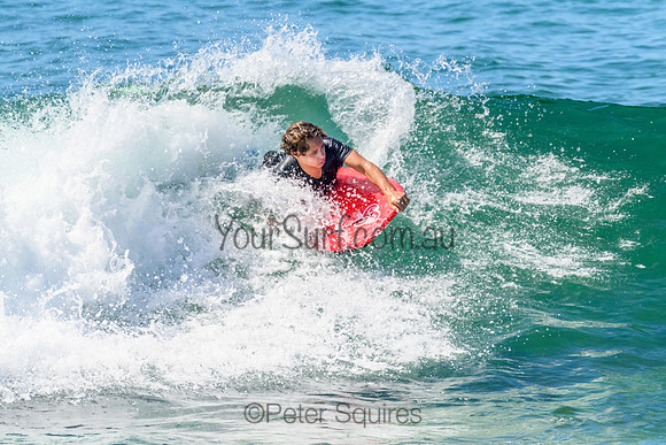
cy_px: 139
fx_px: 20365
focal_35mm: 1101
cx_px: 329
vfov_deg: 1.3
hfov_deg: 1.9
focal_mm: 800
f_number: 11
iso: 1250
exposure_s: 1/2000
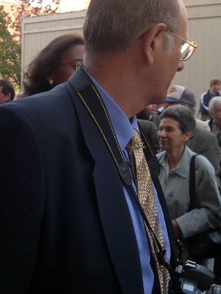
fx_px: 536
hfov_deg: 23.3
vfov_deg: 30.6
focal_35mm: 63
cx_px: 116
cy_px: 113
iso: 100
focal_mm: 8
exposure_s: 1/188
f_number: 2.8
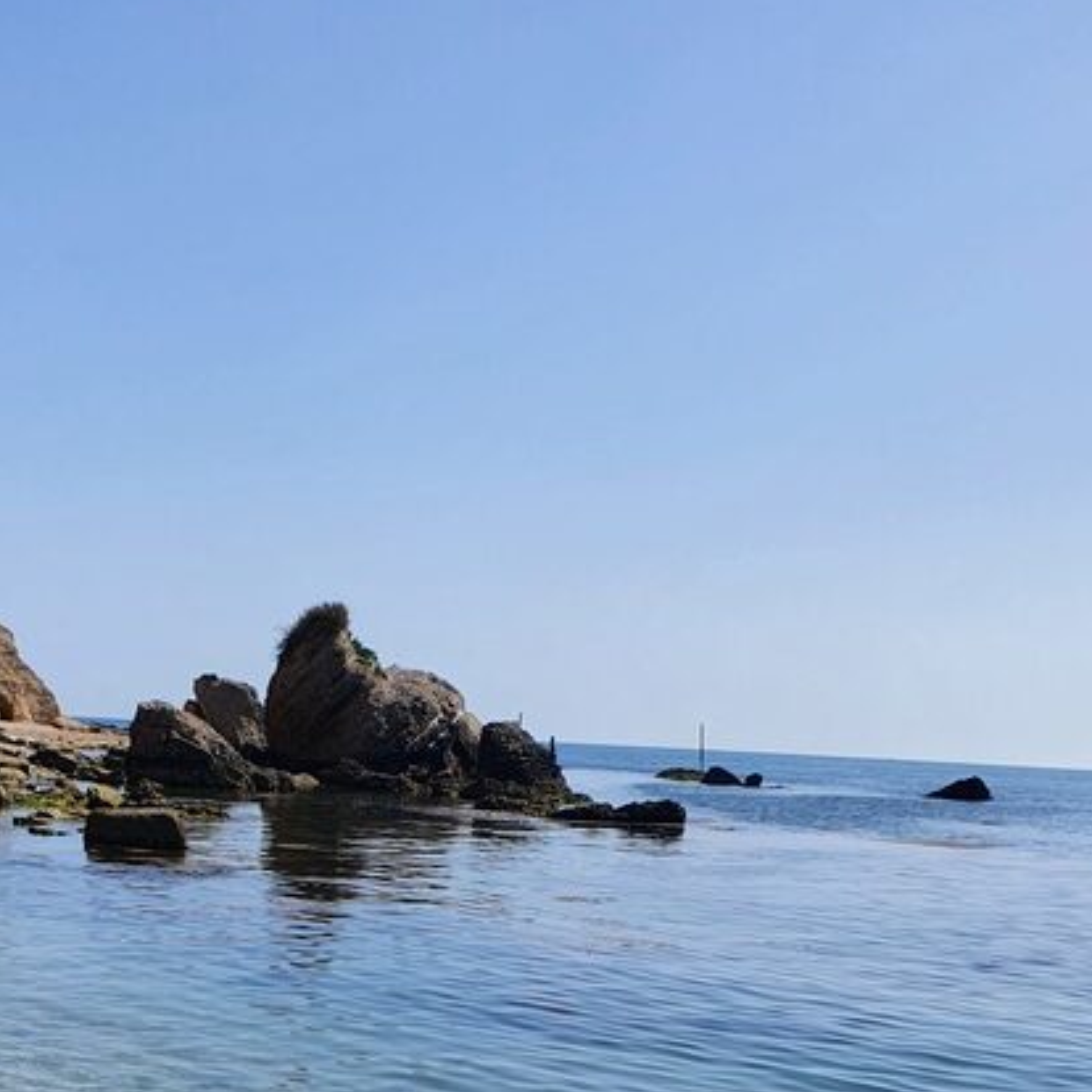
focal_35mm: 56
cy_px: 1261
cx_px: 317
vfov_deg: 27.4
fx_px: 1999
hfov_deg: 30.2
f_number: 2.4
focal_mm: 4.32
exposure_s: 1/2232
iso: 50
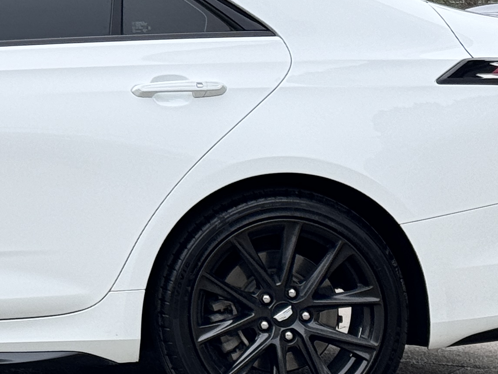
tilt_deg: -0.5
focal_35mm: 169
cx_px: -223
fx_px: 2432
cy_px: -30
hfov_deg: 11.3
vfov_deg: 8.7
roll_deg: -0.5
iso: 64
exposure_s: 1/952
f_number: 1.78
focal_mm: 6.76
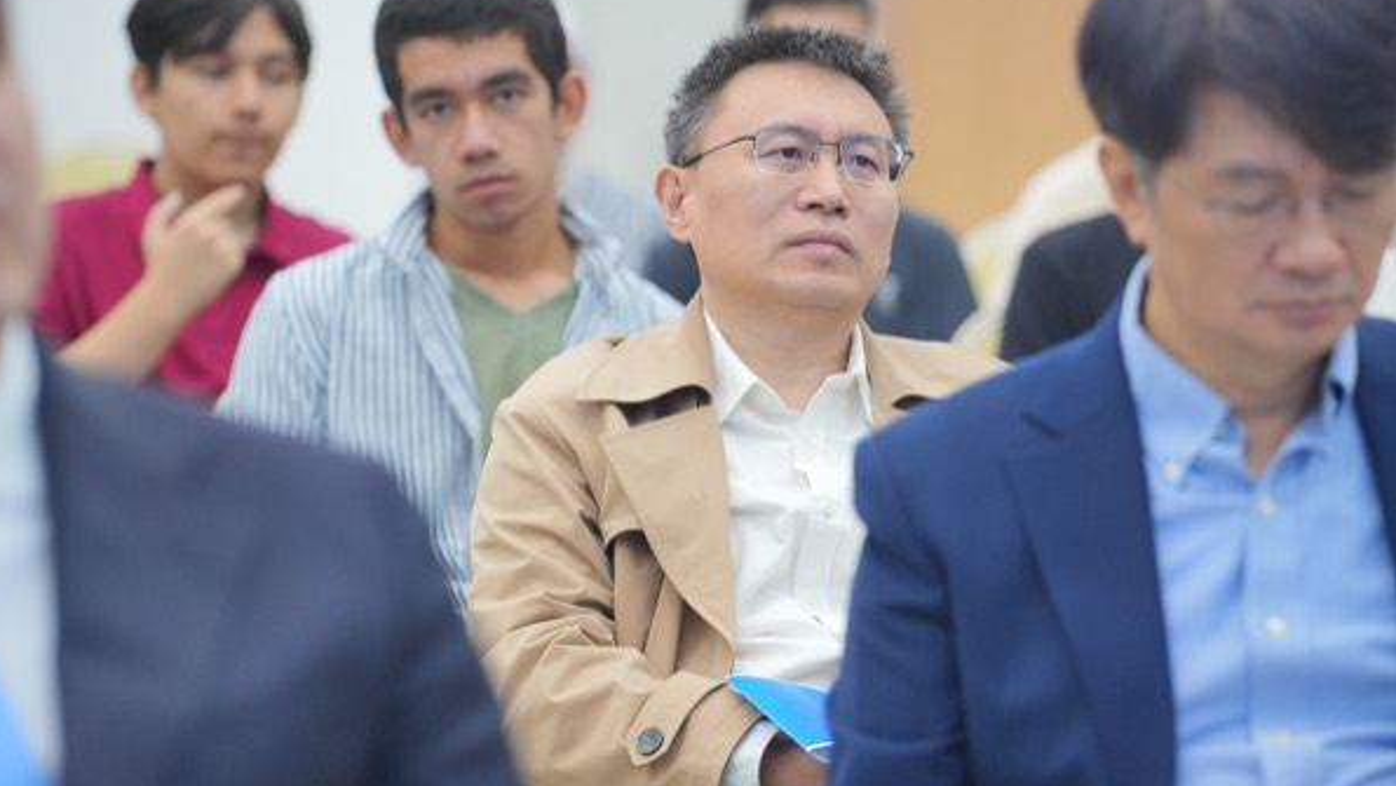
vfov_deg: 5.8
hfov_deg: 10.2
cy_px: 358
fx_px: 7812
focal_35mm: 211
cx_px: 694
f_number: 4.5
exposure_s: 1/125
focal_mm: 200
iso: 4000
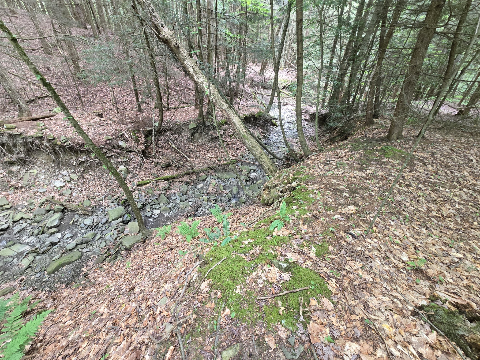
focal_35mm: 13
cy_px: 180
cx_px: 240
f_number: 2.2
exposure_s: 1/60
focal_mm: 2.2
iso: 800
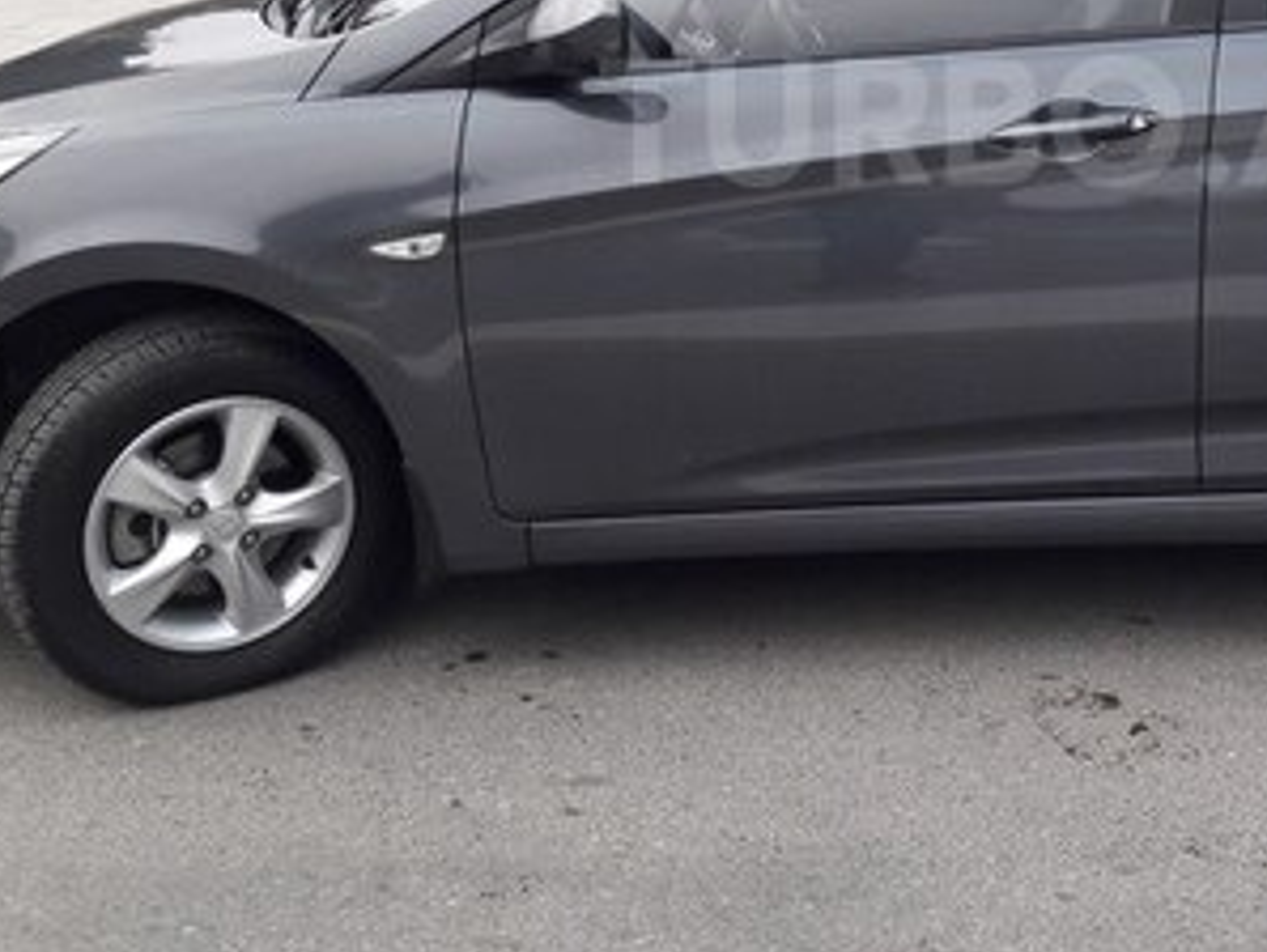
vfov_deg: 23.2
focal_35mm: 62
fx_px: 2271
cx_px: 1033
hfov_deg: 30.3
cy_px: 121
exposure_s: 1/148
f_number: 1.9
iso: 40
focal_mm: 3.7
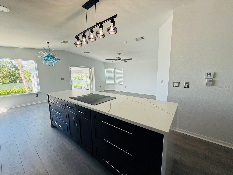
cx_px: 116
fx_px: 94
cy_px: 88
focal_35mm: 14
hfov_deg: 102.1
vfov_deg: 85.7
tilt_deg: -5.9
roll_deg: +0.7
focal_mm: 2.22
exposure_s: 1/131
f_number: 2.2
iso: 50
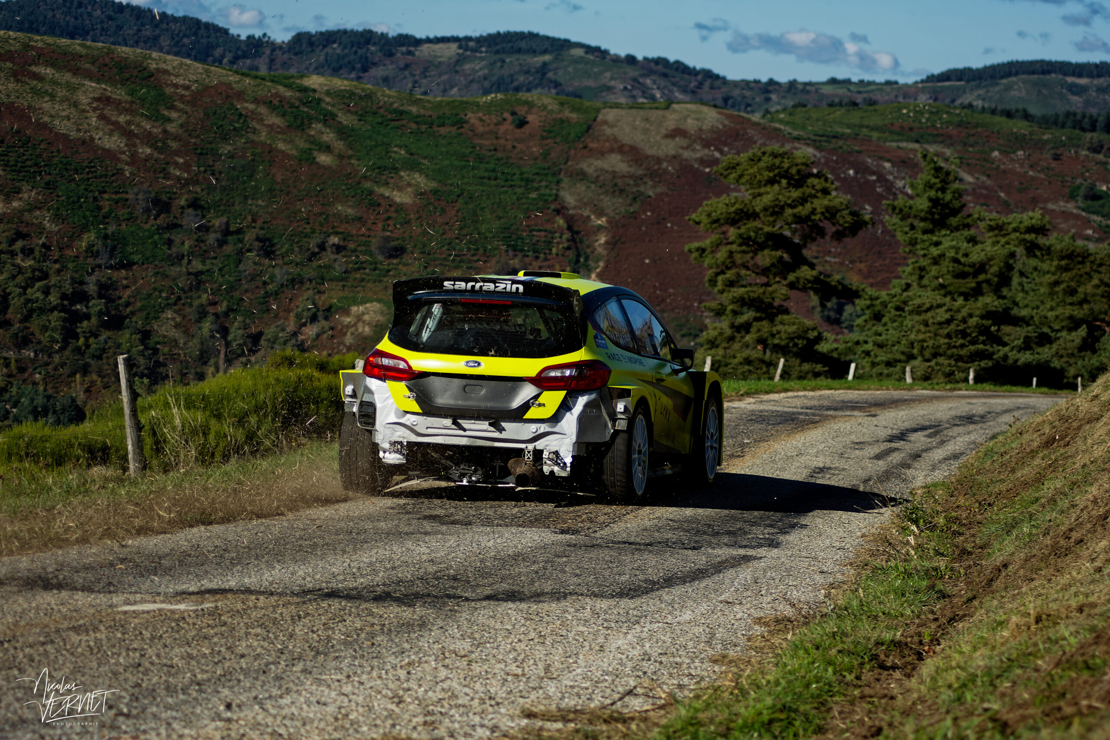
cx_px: 555
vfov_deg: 13.0
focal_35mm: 105
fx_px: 3237
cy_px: 370
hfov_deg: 19.5
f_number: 5
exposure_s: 1/1250
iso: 125
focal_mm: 70
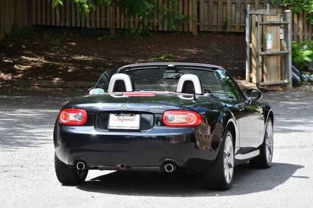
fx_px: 1277
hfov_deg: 14.0
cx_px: 156
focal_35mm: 147
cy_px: 104
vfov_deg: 9.3
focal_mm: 98
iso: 200
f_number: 7.1
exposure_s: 1/250
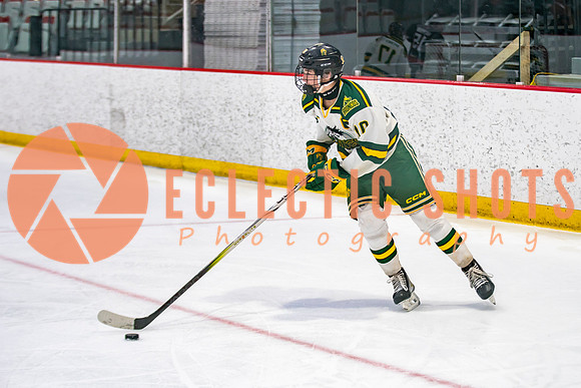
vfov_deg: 12.8
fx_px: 1725
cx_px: 346
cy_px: 173
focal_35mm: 107
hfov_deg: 19.1
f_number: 2.8
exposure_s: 1/640
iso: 800
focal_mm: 75
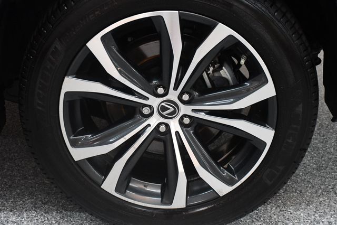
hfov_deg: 28.1
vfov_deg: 18.9
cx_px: 168
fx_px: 674
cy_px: 112
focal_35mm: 72
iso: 3200
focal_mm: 48
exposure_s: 1/100
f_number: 4.5
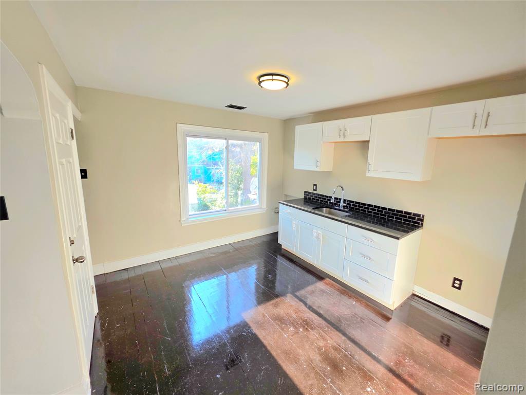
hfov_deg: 106.2
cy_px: 198
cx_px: 263
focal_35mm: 13
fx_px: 198
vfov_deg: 89.9
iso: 40
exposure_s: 1/120
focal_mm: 2.2
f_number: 1.9
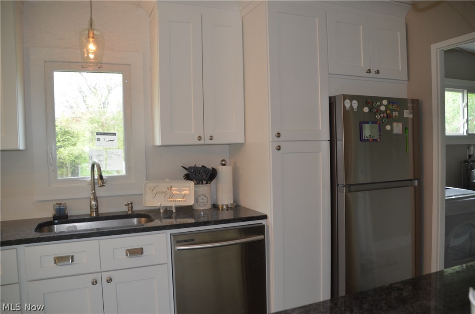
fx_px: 355
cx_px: 238
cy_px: 157
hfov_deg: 67.5
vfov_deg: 47.7
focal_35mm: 27
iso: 400
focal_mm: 18
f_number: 3.5
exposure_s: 1/100
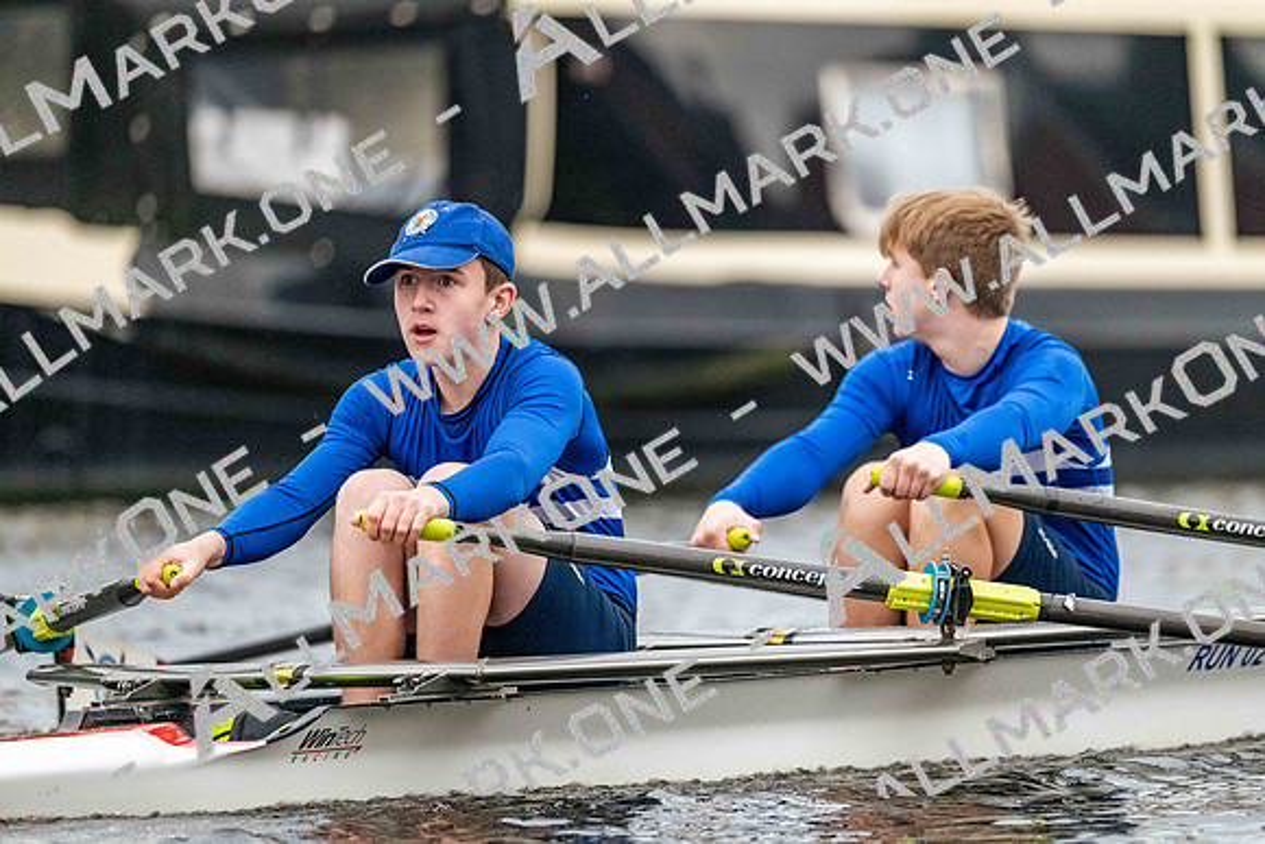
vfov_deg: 3.4
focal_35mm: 400
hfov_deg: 5.2
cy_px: 422
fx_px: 14058
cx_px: 632
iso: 6400
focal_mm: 400
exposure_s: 1/2000
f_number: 4.5
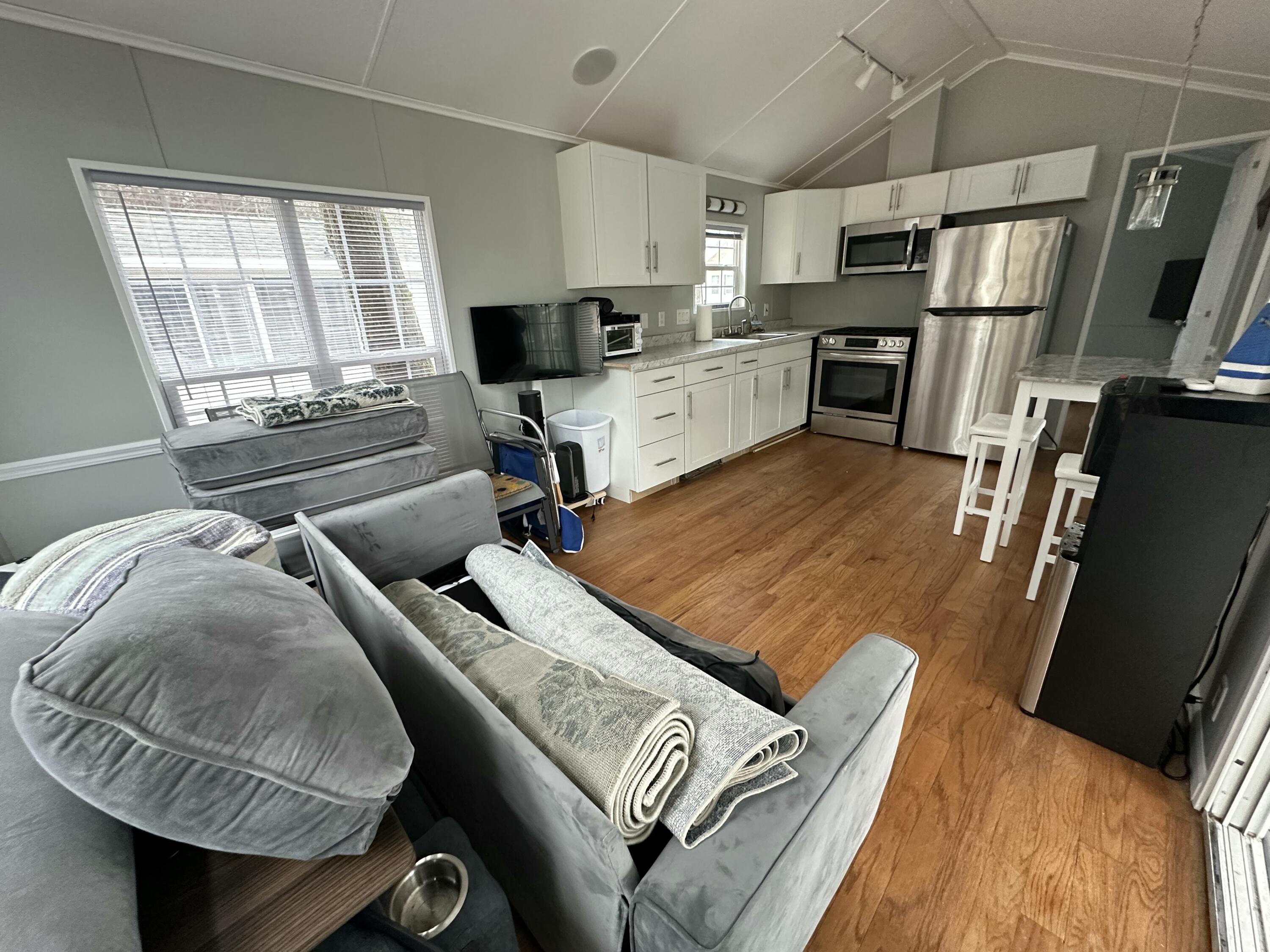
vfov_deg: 85.7
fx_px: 514
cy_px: 476
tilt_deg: -19.6
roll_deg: +2.4
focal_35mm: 14
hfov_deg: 102.1
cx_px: 635
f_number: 2.2
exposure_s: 1/73
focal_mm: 2.22
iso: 400
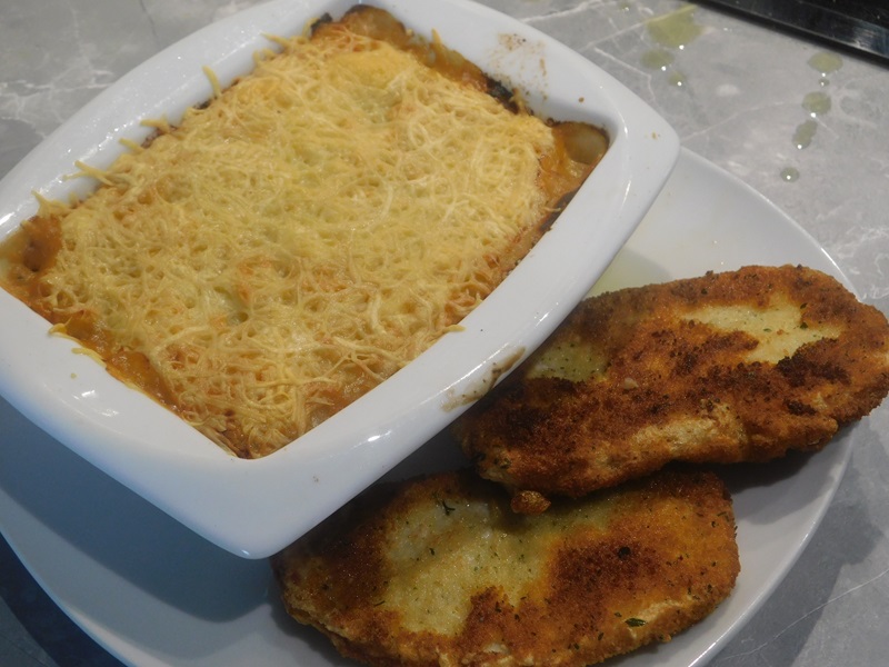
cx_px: 444
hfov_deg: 37.5
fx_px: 1310
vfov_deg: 28.6
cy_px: 334
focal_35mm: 51
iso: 250
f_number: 3.8
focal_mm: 9
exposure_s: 1/30
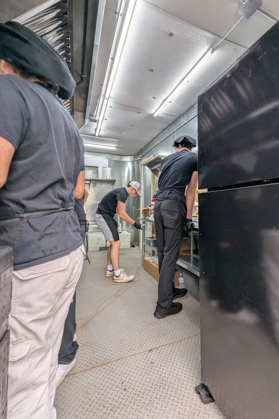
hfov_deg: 81.0
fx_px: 163
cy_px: 203
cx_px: 152
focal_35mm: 14
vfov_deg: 104.2
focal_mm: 1.95
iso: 58
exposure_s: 1/120
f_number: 2.2
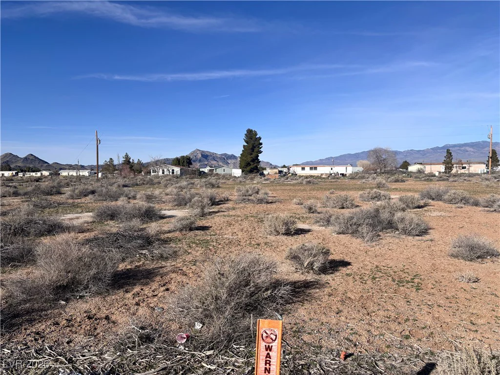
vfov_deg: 53.1
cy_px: 188
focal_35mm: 26
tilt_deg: -2.6
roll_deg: +0.0
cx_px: 250
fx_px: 376
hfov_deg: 67.3
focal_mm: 5.96
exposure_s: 1/5618
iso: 50
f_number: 1.6
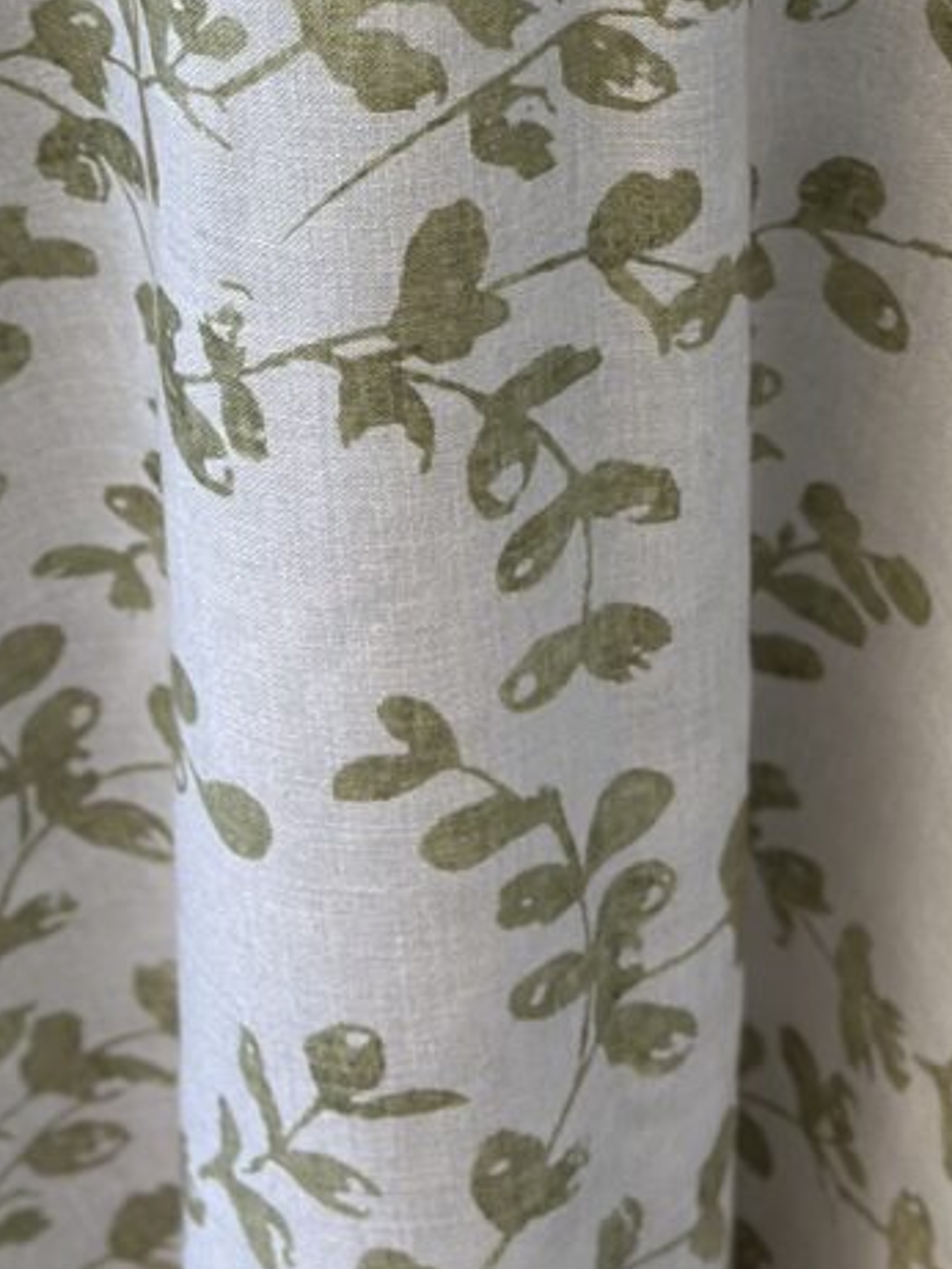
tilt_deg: -32.1
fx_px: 5864
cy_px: -740
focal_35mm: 160
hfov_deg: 9.3
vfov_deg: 11.7
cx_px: 457
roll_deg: -0.6
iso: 80
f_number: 1.78
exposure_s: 1/149
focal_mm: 6.86
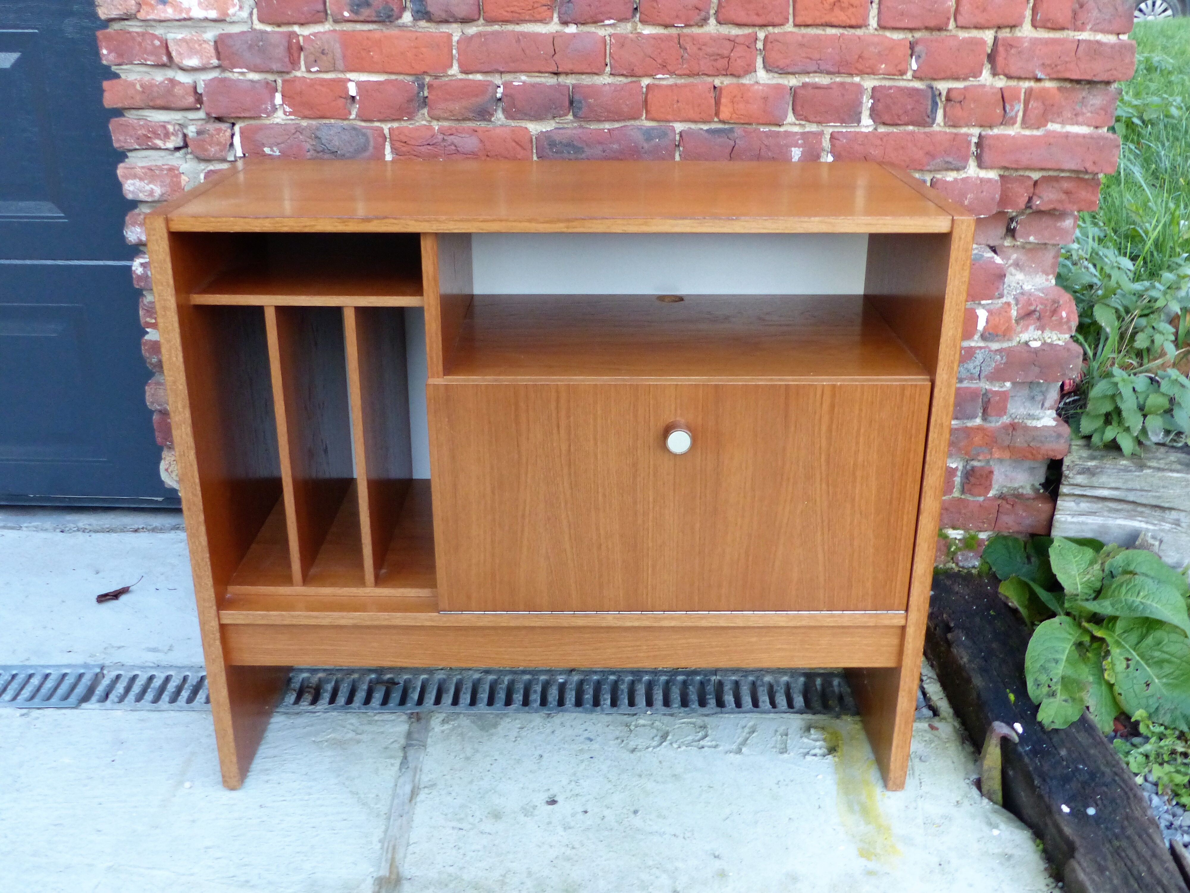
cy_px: 446
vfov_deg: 41.8
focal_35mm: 34
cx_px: 595
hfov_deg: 54.0
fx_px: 1169
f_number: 2.8
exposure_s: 1/30
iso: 400
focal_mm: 6
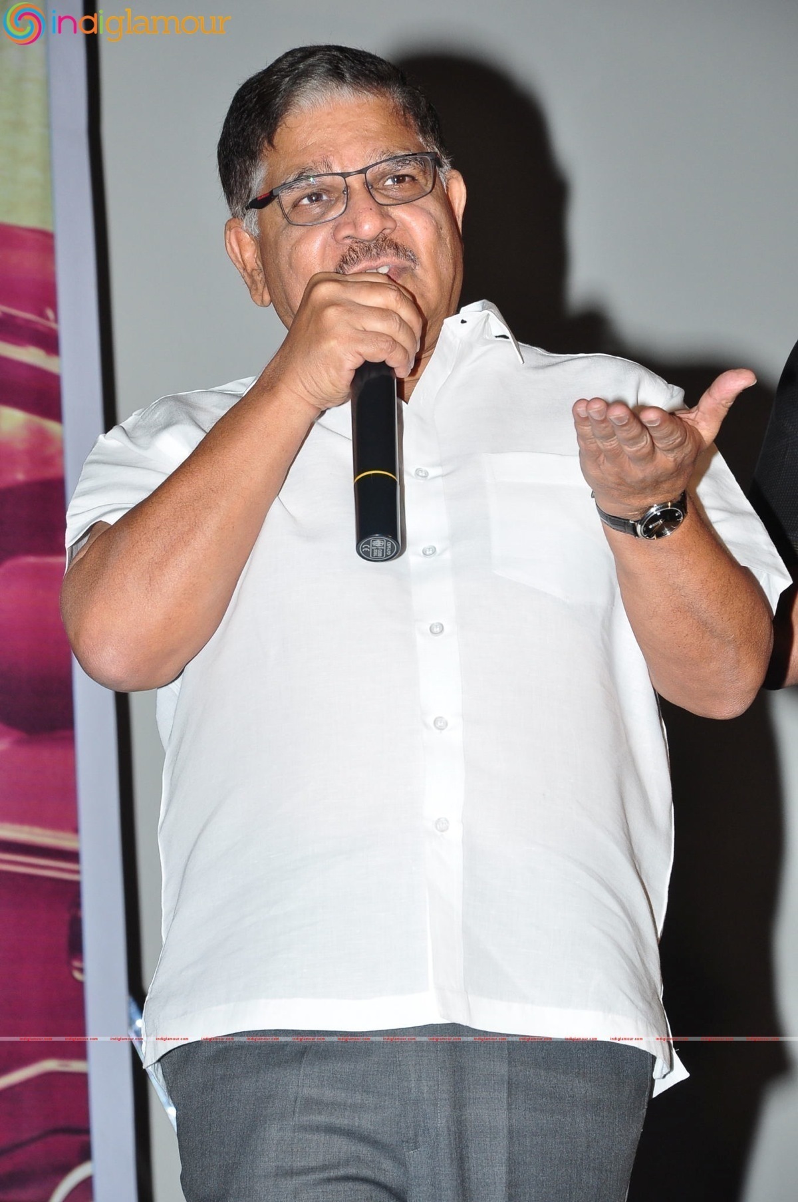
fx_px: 5251
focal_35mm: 158
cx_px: 399
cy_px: 601
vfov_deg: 13.1
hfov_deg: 8.7
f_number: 9
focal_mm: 105
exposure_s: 1/125
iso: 500
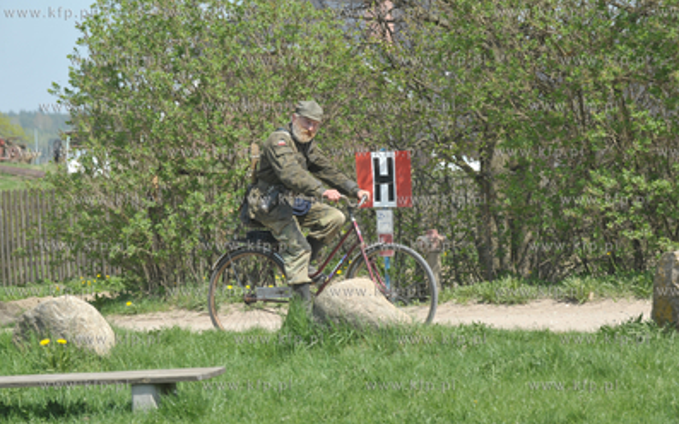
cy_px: 222
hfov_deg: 10.2
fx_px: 3793
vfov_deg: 6.4
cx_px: 339
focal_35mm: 205
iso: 400
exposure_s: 1/400
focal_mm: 200
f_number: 10
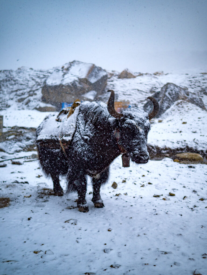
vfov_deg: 54.0
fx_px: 271
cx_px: 104
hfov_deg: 41.8
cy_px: 138
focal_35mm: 34
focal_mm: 17
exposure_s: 1/2000
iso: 200
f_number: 1.8
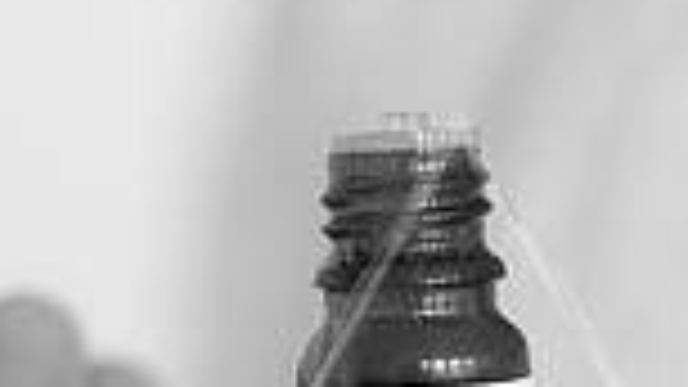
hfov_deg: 10.8
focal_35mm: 199
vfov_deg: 6.0
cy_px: 587
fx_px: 3630
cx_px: 463
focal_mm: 50
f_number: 2.5
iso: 200
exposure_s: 1/320
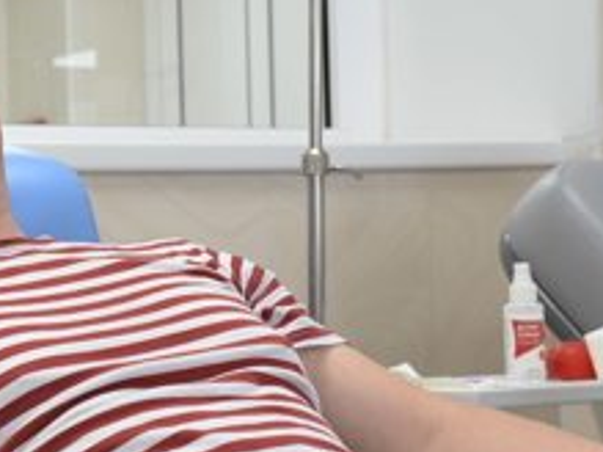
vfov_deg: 13.2
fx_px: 1950
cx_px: -103
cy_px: 350
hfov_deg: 16.9
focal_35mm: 112
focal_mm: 34
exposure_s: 1/100
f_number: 5
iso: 640
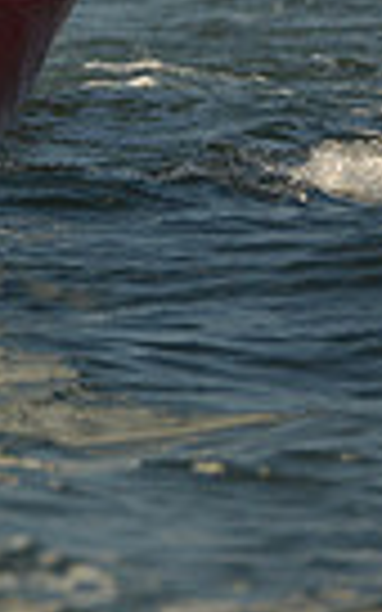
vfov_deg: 2.4
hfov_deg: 1.5
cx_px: -872
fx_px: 14475
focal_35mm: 869
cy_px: -223
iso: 320
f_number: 4
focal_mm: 200
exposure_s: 1/1250
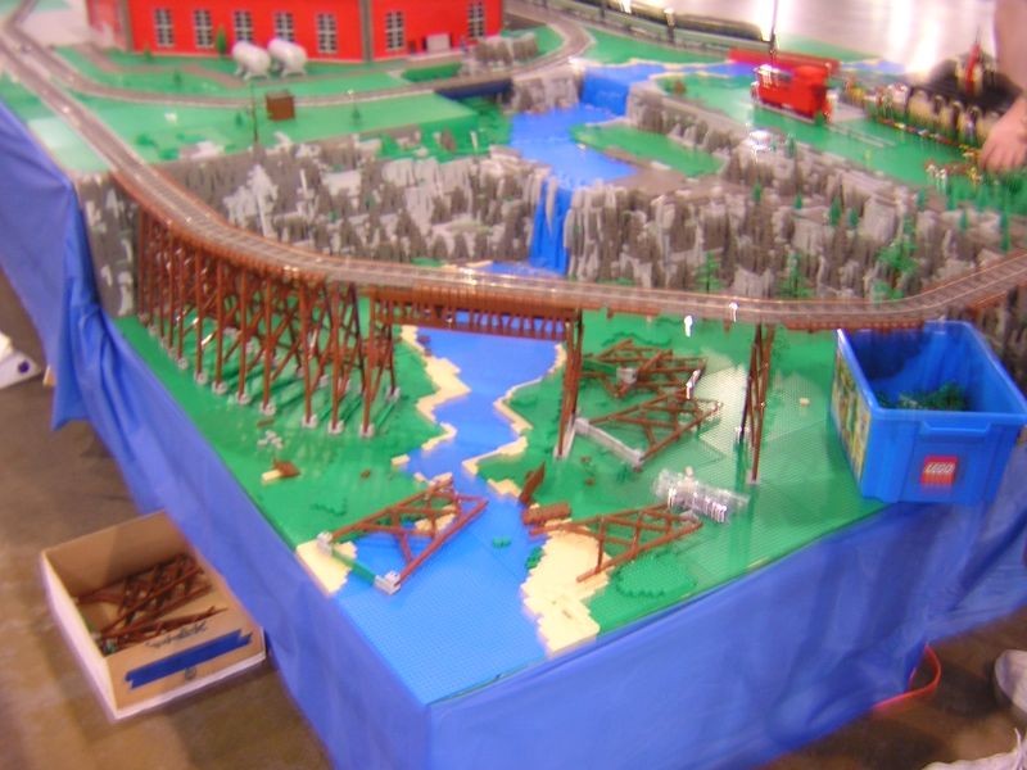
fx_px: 1068
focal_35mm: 36
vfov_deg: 39.7
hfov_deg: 51.4
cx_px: 514
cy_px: 385
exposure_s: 1/4.6
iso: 113
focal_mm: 4.7
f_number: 2.6
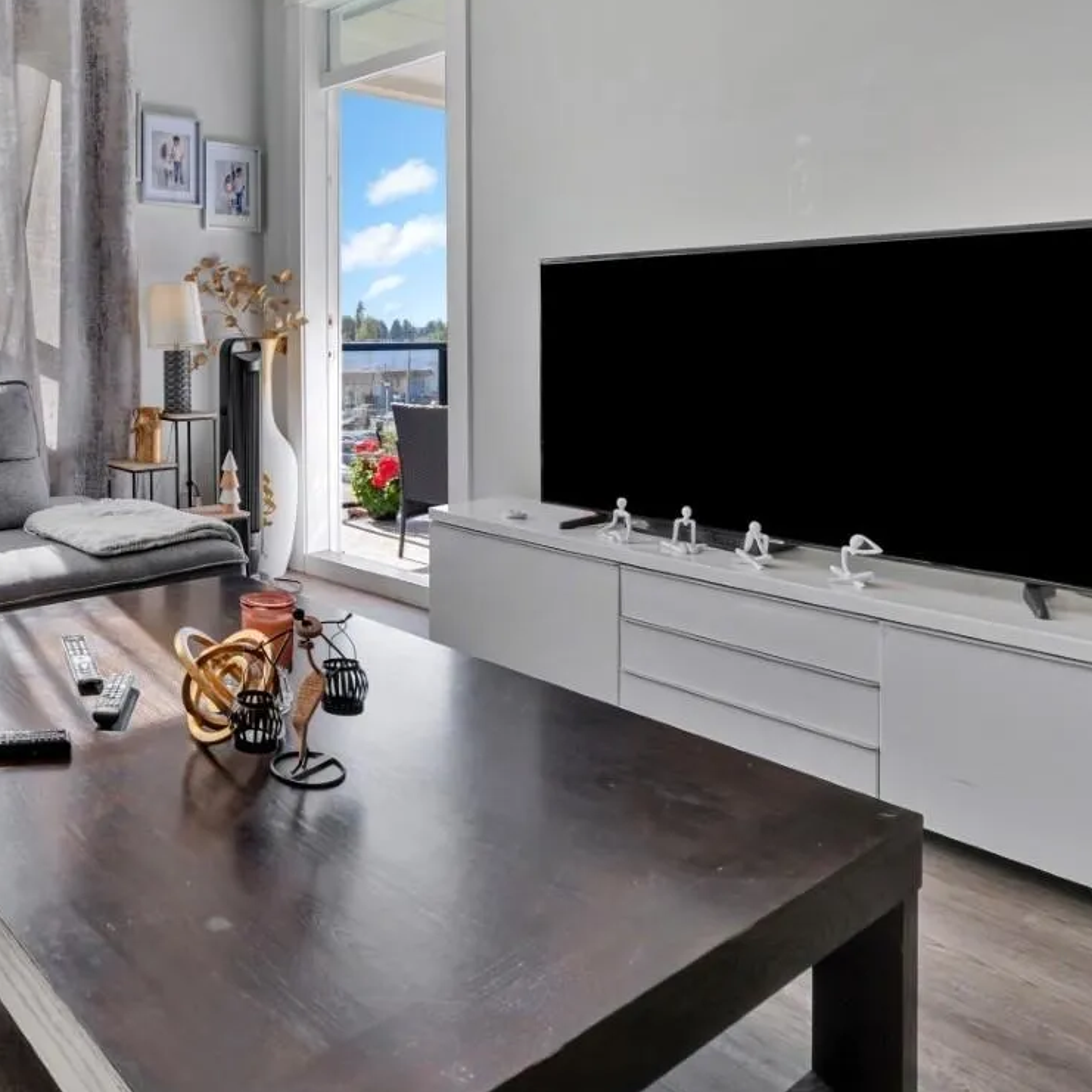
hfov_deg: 54.5
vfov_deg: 59.0
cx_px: 147
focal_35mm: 26
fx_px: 928
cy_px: 333
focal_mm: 14
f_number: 8
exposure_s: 1/250
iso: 400
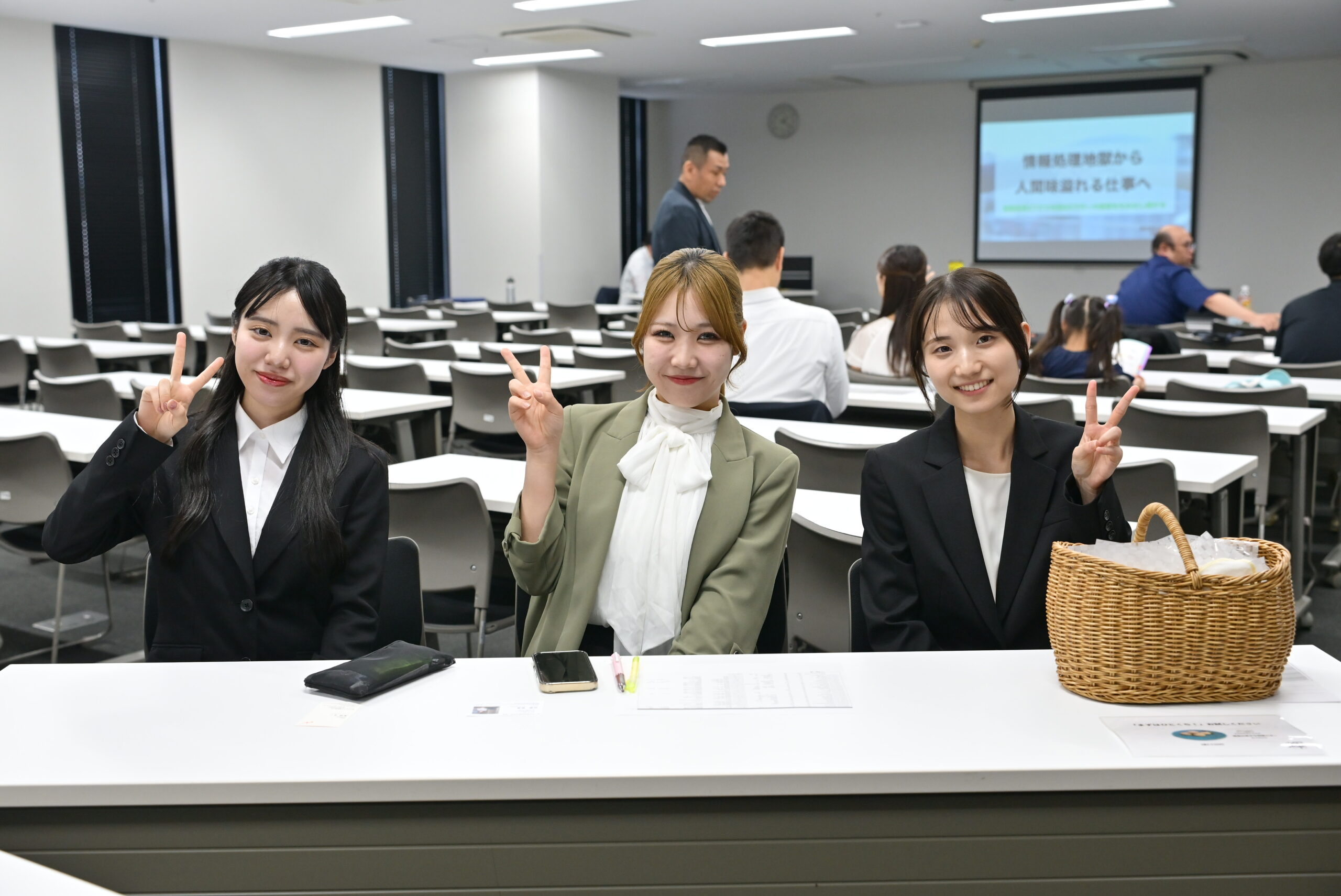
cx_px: 670
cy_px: 448
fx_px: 1416
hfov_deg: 50.7
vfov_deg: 35.1
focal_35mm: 38
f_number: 4
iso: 2000
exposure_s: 1/320
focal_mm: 38
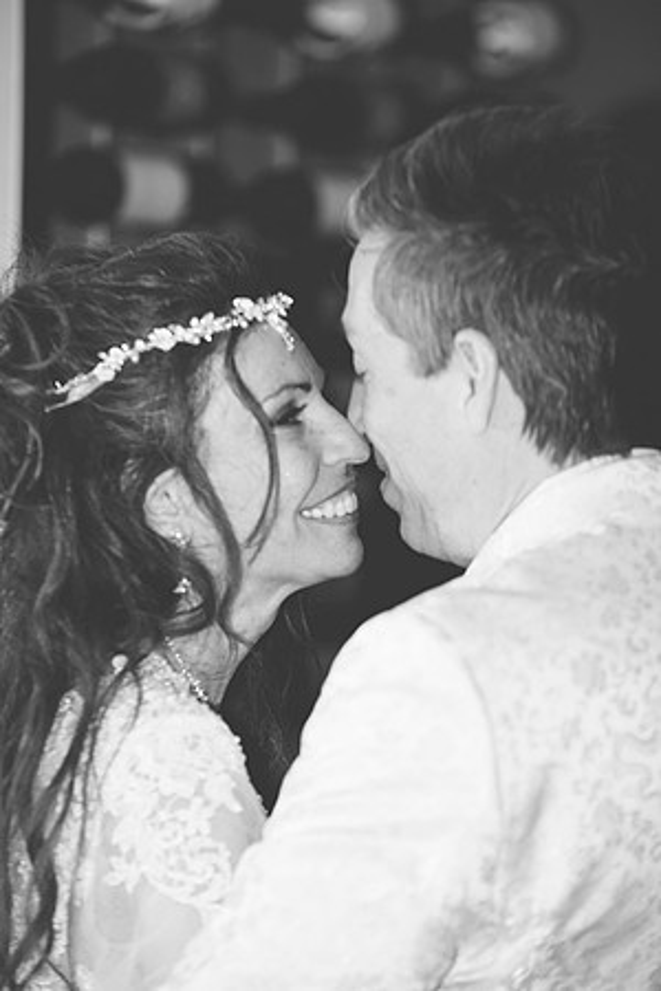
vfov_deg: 10.3
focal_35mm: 200
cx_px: 330
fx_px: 5508
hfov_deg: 6.9
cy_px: 496
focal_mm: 200
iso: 100
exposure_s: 1/200
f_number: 4.5
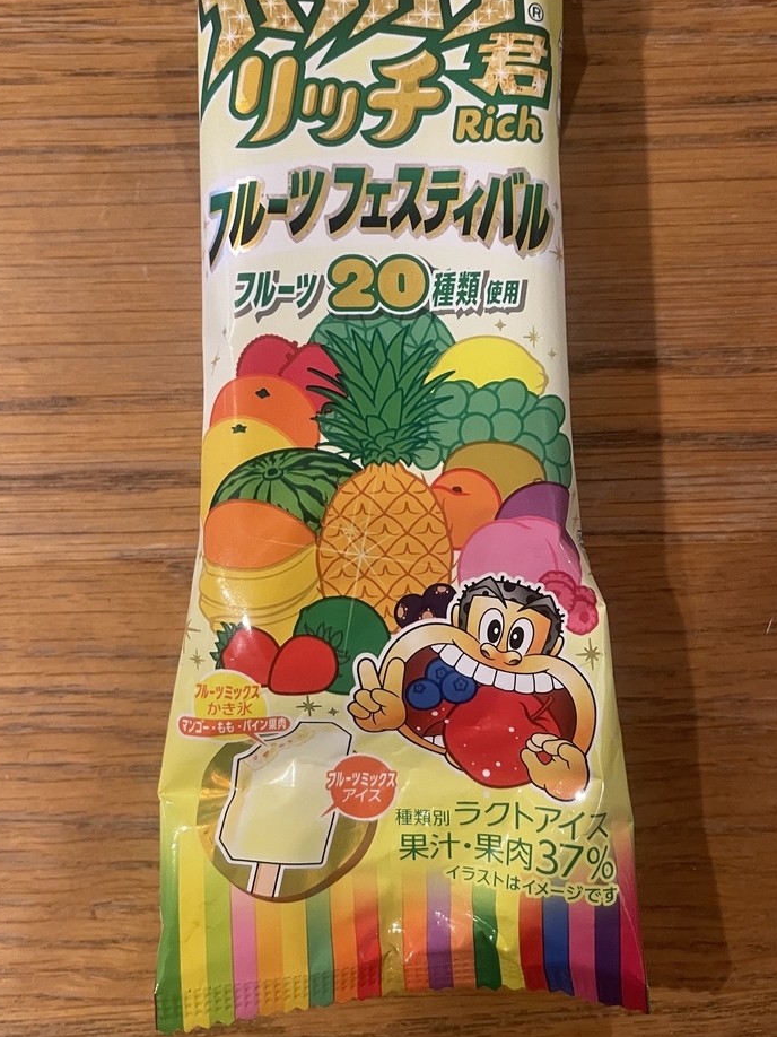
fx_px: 1018
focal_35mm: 34
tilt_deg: -87.7
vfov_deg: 53.9
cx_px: 421
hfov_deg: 41.7
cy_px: 490
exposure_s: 1/33
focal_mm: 4.2
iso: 320
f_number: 1.6
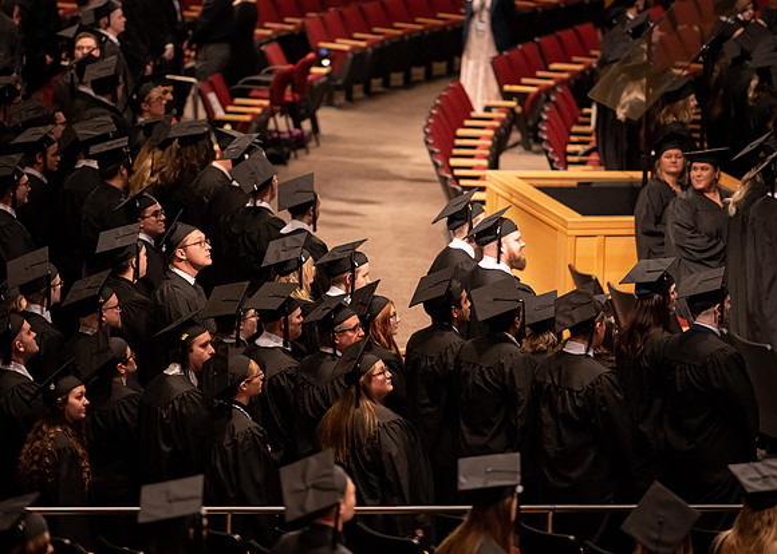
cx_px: 376
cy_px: 286
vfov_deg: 6.7
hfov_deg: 9.3
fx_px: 4771
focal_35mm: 216
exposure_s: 1/160
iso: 4000
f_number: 2.8
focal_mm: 200
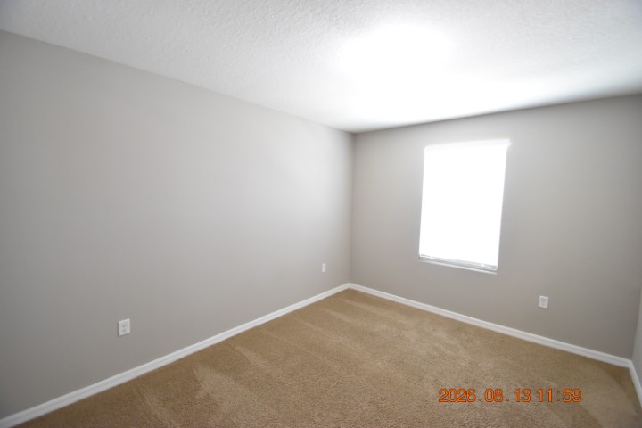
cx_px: 321
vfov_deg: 77.3
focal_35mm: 15
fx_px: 267
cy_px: 214
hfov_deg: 100.4
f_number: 3.5
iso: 1400
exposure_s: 1/60
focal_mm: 10
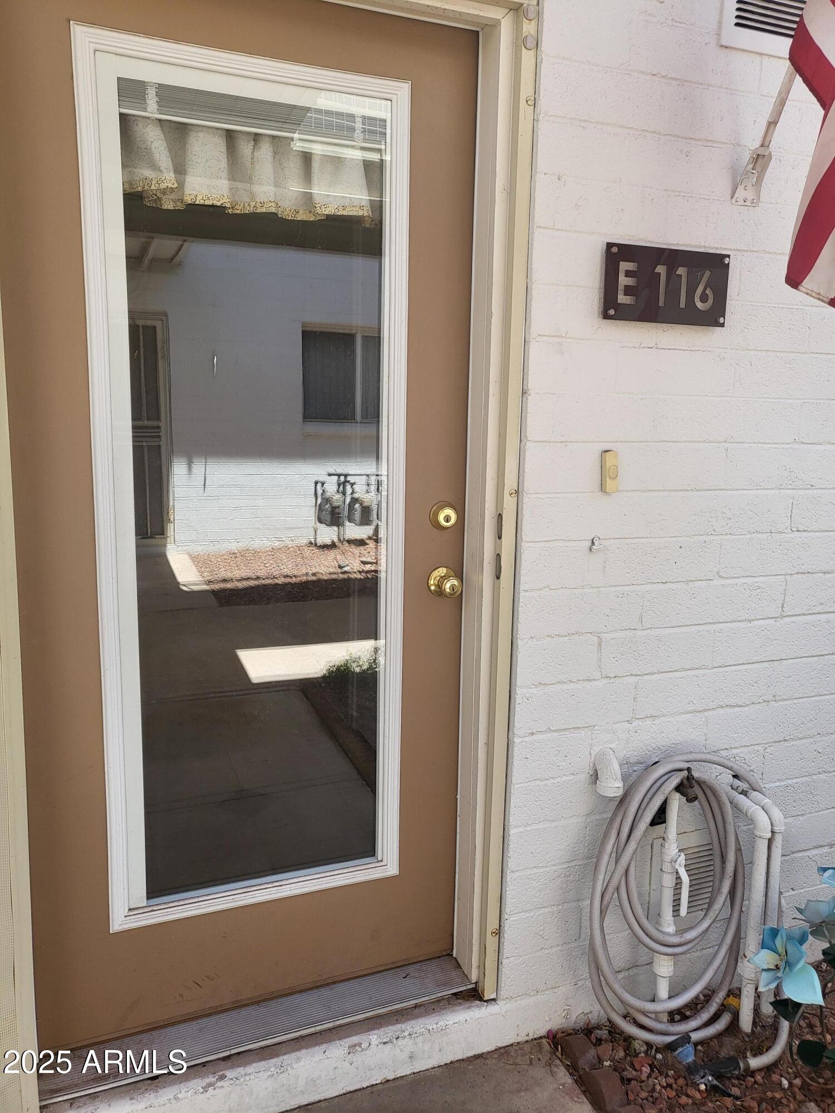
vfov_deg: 67.3
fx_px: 836
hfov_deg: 53.1
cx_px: 418
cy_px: 556
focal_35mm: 26
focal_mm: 4.25
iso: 50
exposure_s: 1/341
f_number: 1.8
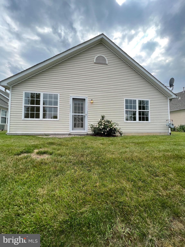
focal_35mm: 13
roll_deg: -0.7
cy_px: 124
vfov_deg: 106.2
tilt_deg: +4.0
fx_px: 93
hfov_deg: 89.9
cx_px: 92
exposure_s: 1/589
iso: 32
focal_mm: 1.57
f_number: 1.8
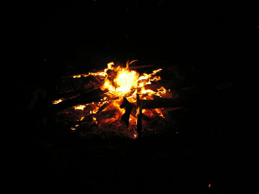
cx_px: 130
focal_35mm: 36
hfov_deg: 51.4
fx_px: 269
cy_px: 97
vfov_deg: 39.7
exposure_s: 1/40
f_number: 3.2
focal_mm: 6
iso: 125
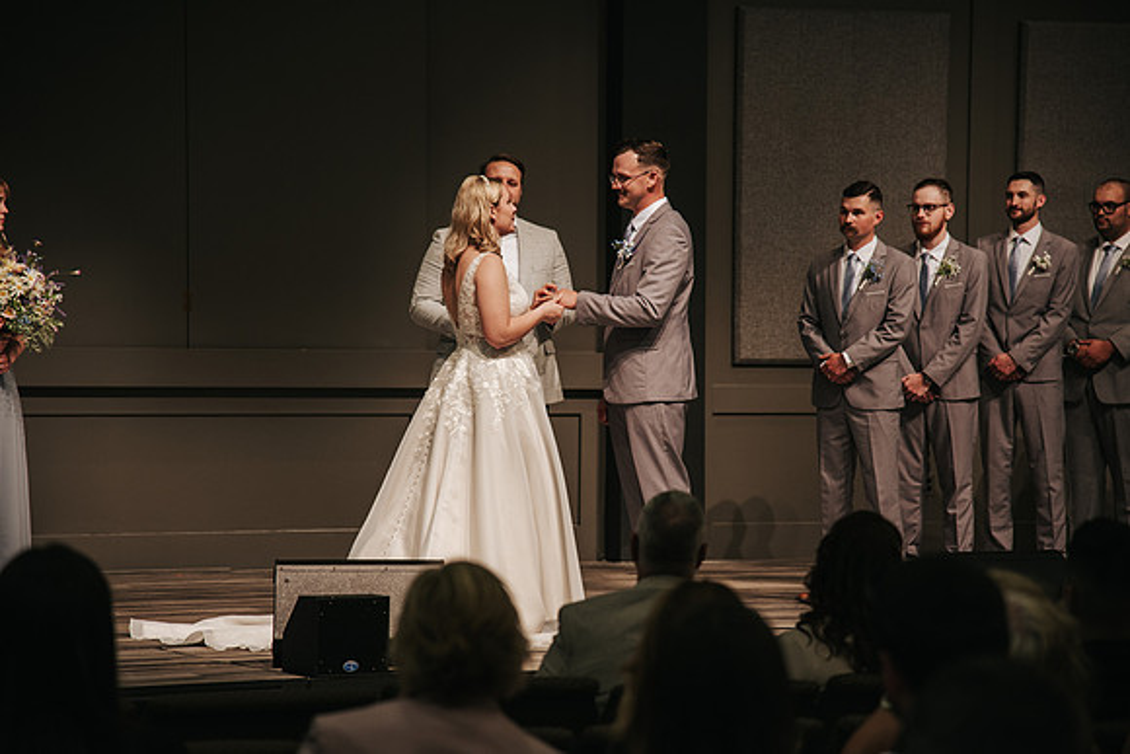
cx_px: 565
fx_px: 3832
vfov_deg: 11.2
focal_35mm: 122
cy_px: 377
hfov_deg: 16.8
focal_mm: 120
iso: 1000
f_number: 4
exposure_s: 1/200
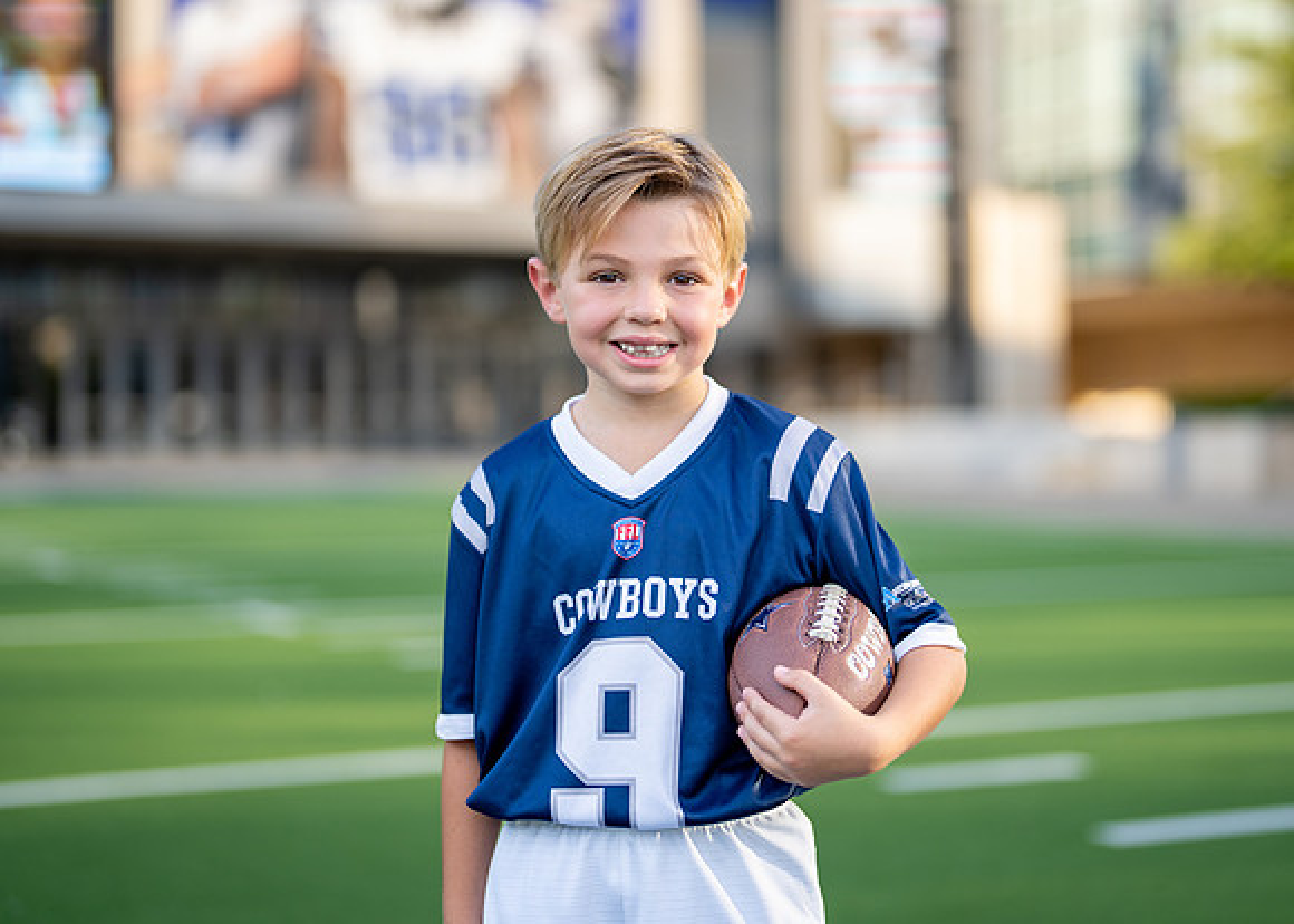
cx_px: 702
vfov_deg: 21.9
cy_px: 357
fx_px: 2386
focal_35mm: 65
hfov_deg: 30.3
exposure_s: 1/2000
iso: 100
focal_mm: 50
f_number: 1.2
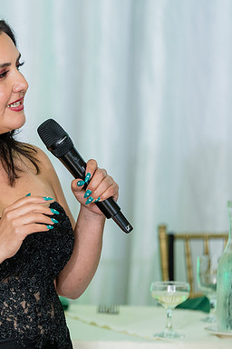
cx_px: -11
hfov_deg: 4.8
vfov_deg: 7.2
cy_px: 174
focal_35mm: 287
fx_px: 2774
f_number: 2.8
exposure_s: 1/250
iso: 1600
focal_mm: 182
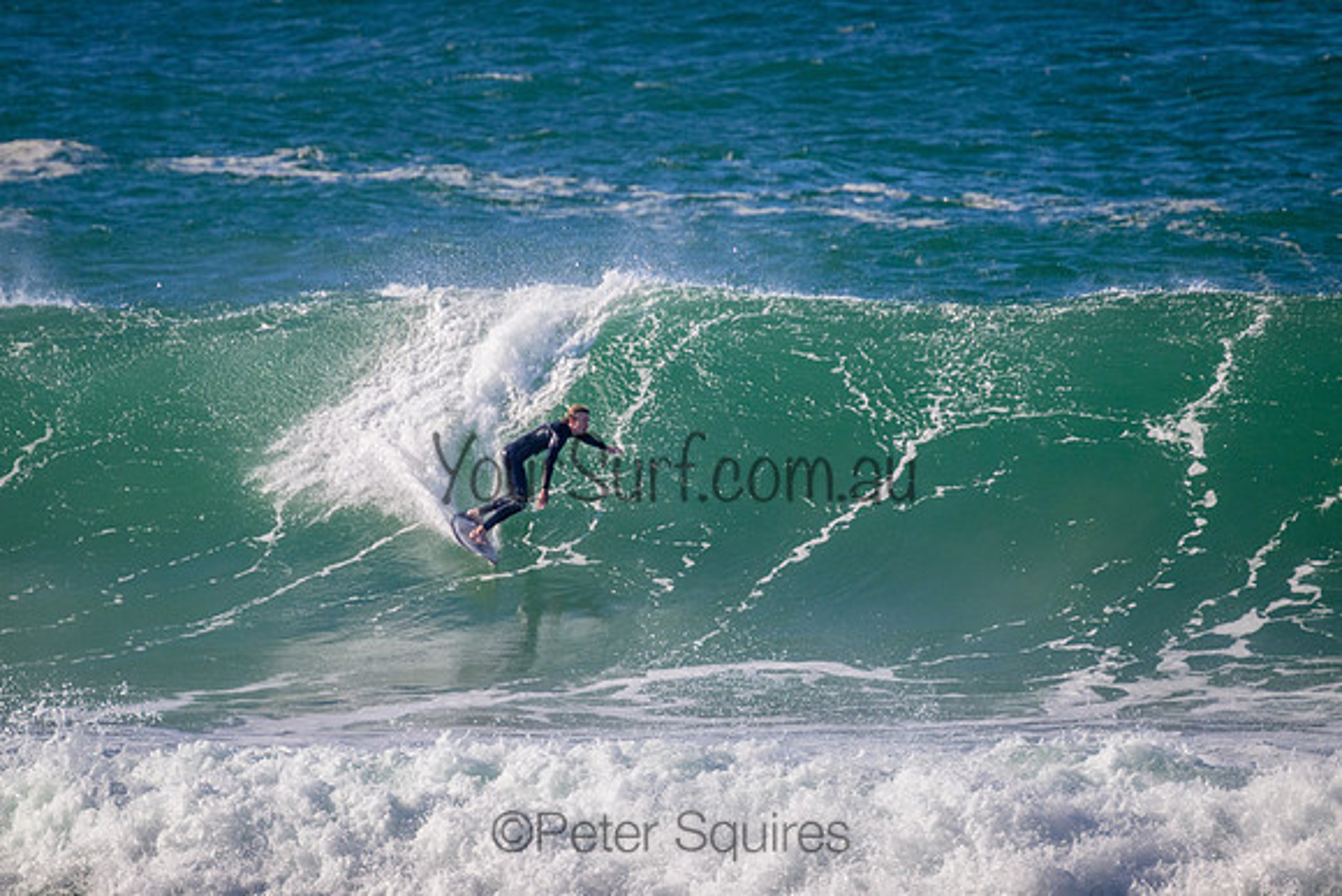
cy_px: 448
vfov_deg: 1.7
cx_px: 671
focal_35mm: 800
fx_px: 29828
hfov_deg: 2.6
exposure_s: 1/2000
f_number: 11
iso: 1800
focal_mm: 800
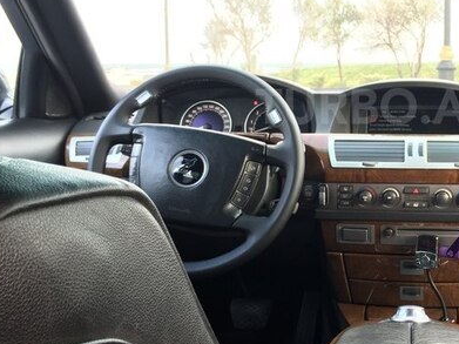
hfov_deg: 37.4
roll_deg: -0.3
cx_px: 376
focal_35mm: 49
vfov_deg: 29.4
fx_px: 650
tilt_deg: -4.1
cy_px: 106
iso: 32
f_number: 2.2
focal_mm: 4.15
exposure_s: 1/50
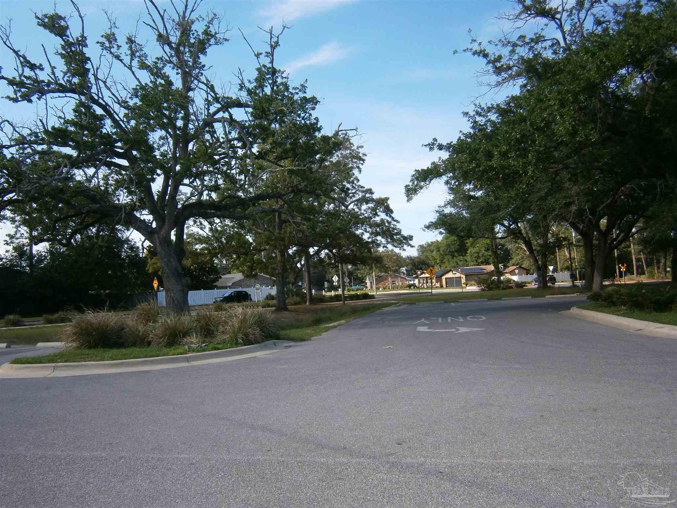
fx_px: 508
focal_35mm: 26
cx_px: 338
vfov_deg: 53.1
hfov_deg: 67.3
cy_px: 254
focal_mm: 4.7
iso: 80
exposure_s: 1/640
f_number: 2.8
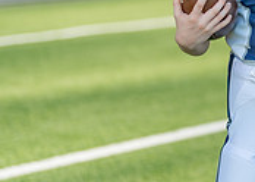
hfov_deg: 11.1
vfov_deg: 8.1
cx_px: 366
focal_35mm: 176
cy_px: -7
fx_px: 1274
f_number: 1.2
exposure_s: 1/2500
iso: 100
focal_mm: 50
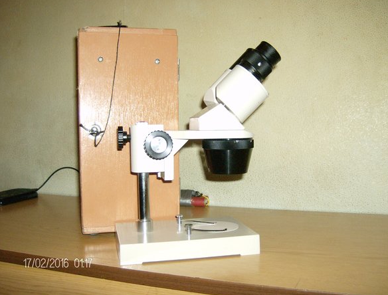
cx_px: 199
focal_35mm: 37
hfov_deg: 49.9
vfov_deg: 39.0
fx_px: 417
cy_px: 146
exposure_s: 1/60
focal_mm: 6
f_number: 2.8
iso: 200
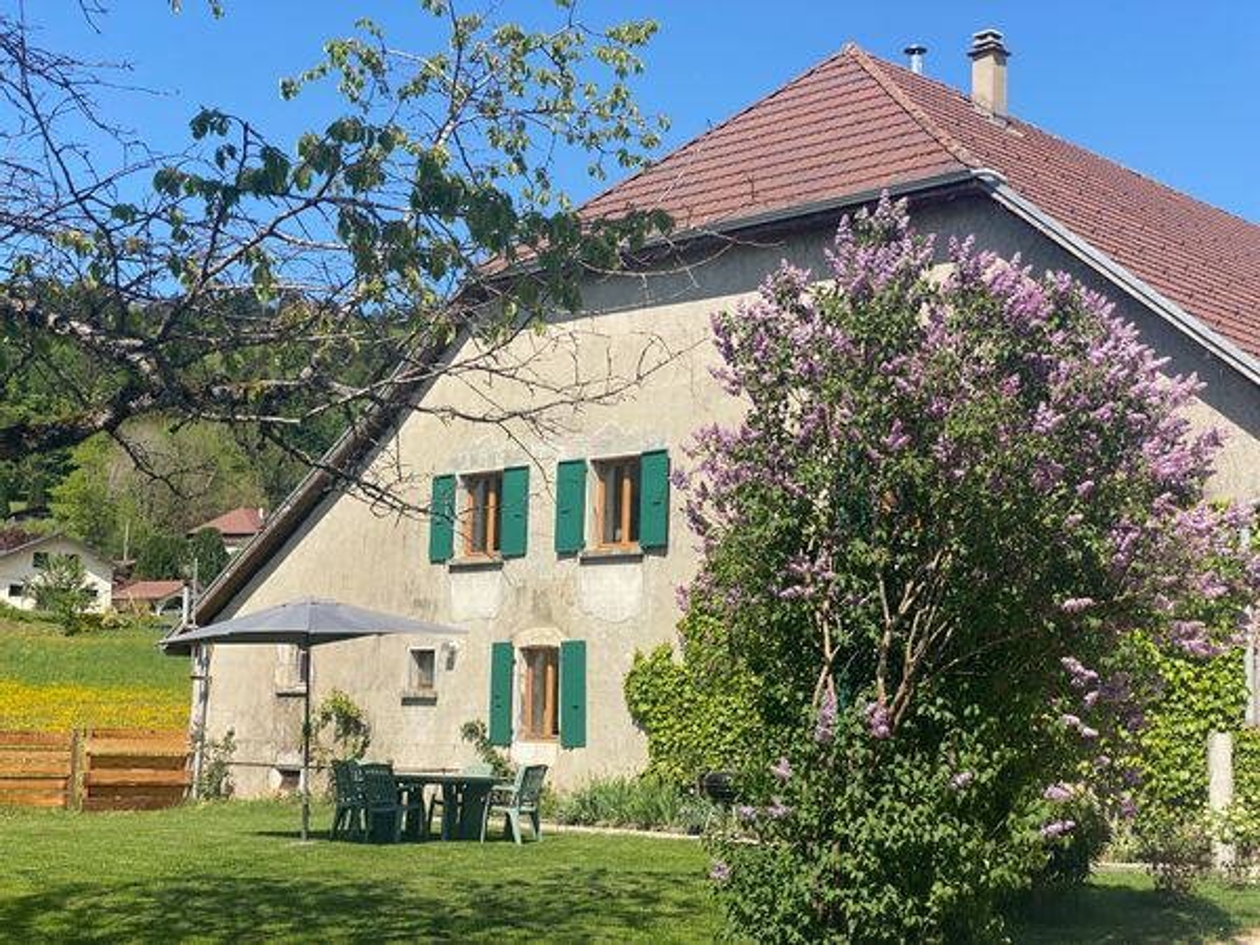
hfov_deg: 36.8
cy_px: 472
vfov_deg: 28.0
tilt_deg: +7.6
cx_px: 630
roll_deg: -1.7
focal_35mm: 52
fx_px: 1893
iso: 20
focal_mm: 6
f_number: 2
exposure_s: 1/1199
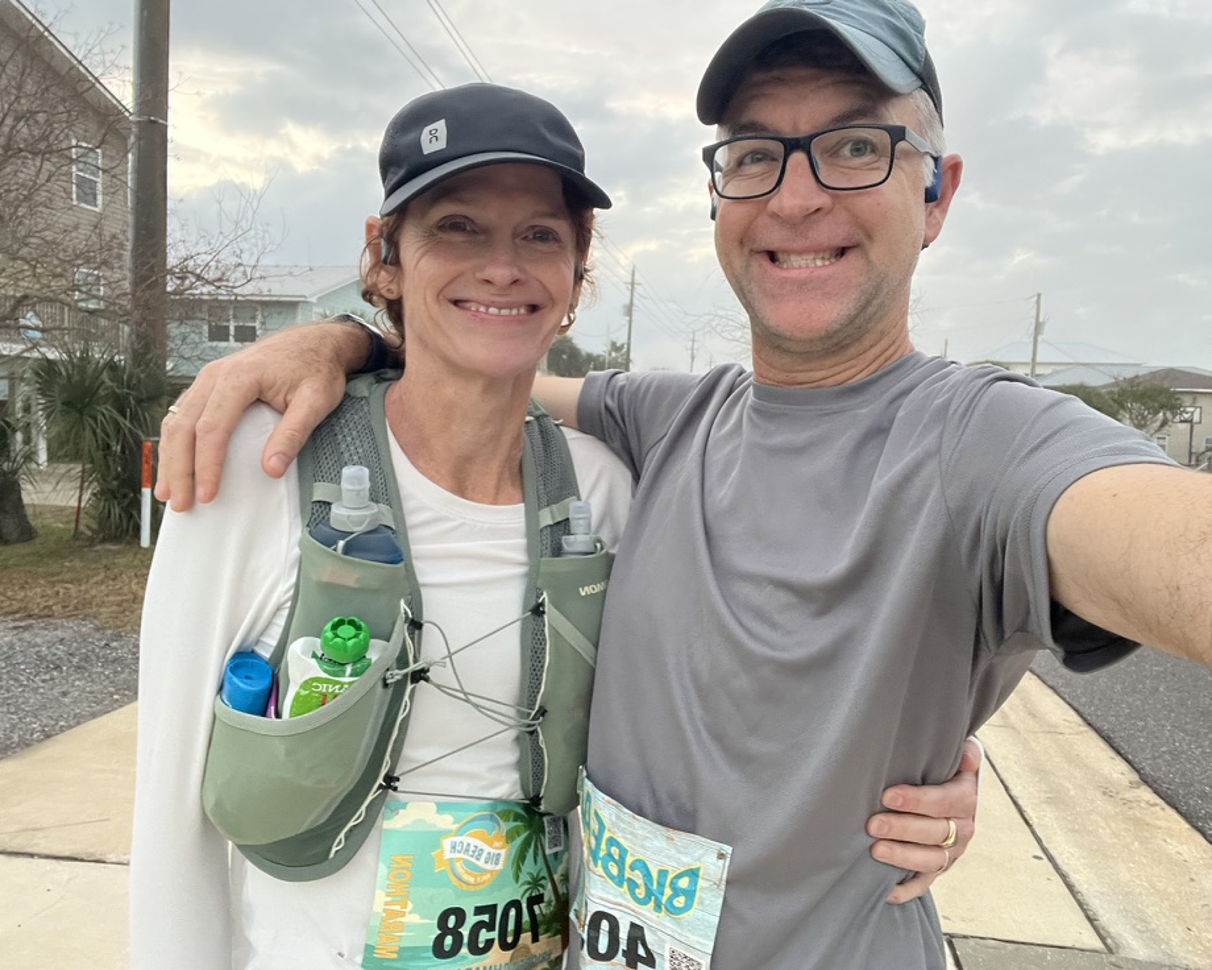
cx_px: 628
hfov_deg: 68.1
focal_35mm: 25
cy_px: 492
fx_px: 897
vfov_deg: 56.8
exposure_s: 1/60
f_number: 2.2
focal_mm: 2.71
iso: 250
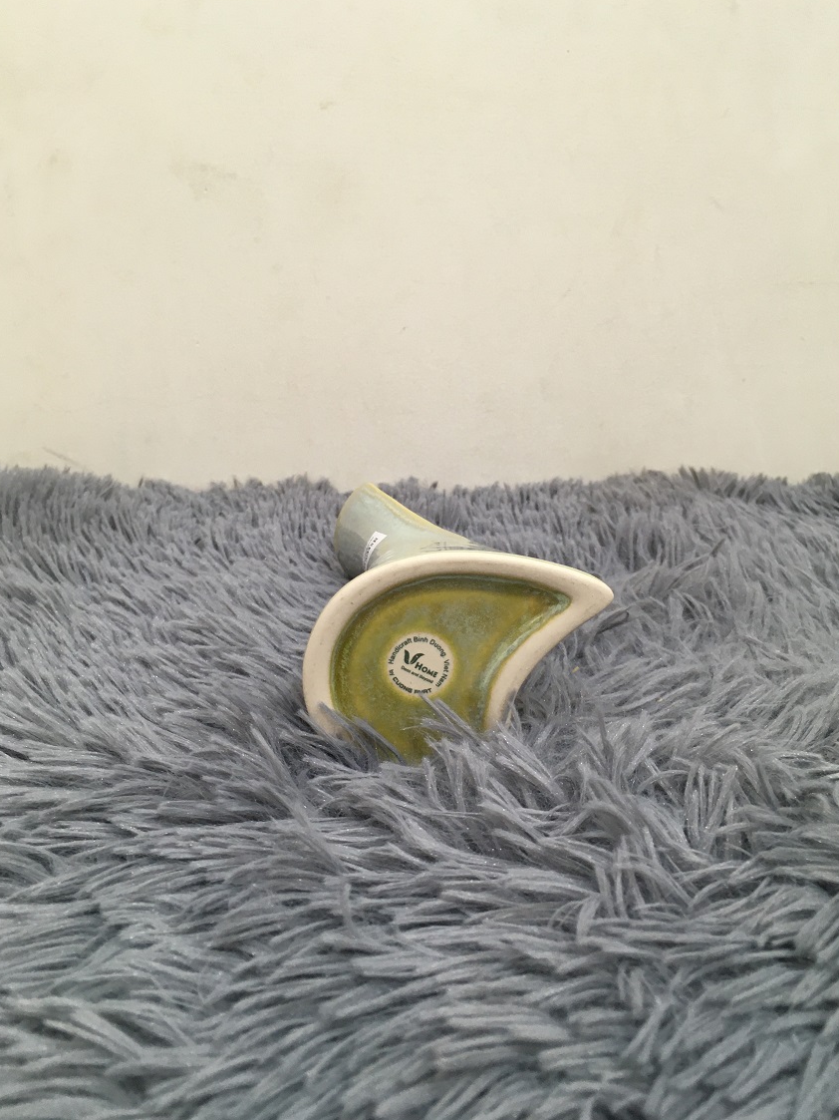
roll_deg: -0.3
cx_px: 439
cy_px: 544
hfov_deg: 45.4
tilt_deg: -13.2
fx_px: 1002
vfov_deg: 58.3
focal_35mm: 31
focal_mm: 4.15
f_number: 2.2
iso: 100
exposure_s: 1/33
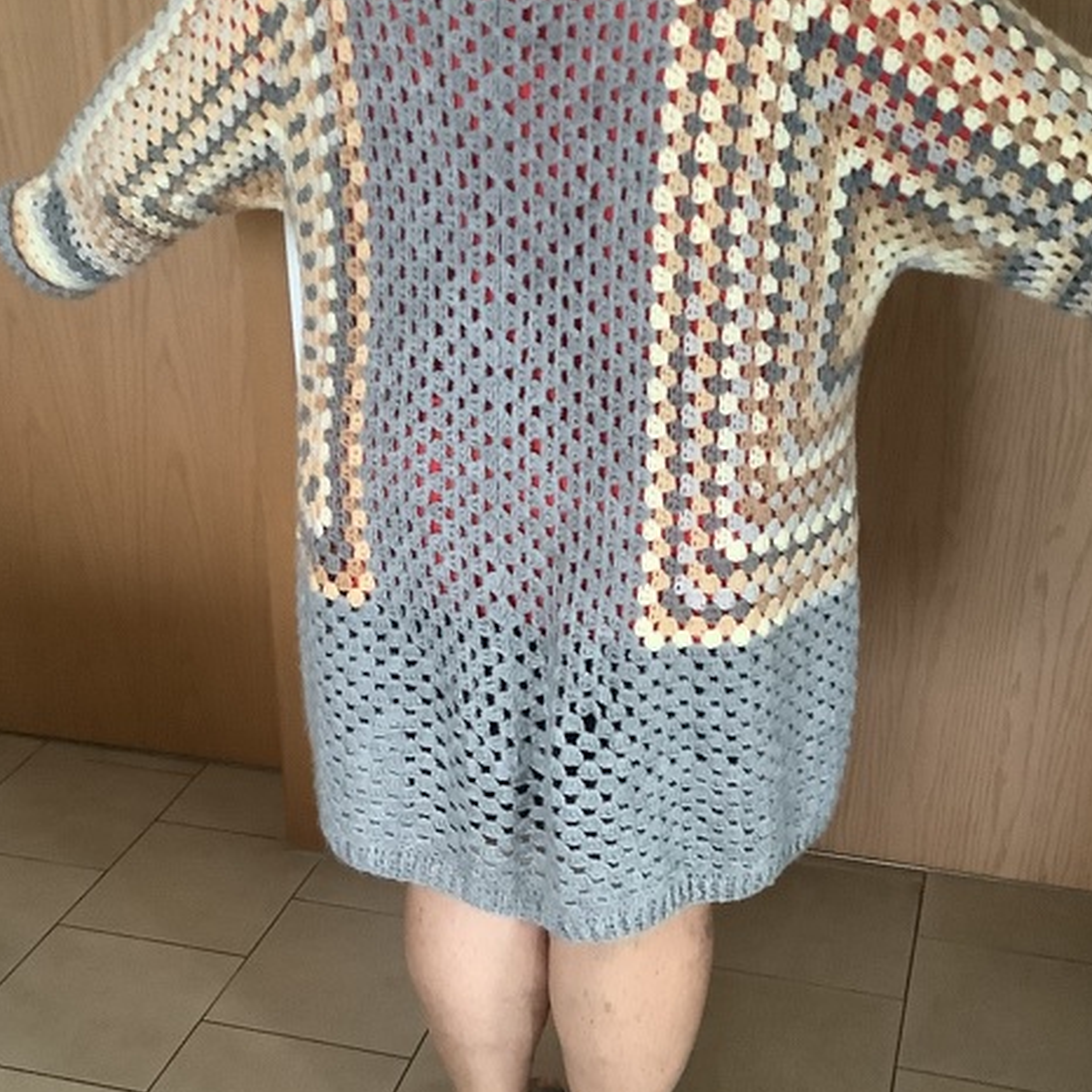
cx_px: 534
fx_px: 1677
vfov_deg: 35.6
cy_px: 750
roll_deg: +2.0
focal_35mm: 47
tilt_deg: -29.5
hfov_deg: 36.1
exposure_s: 1/30
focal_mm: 3.3
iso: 400
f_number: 2.4
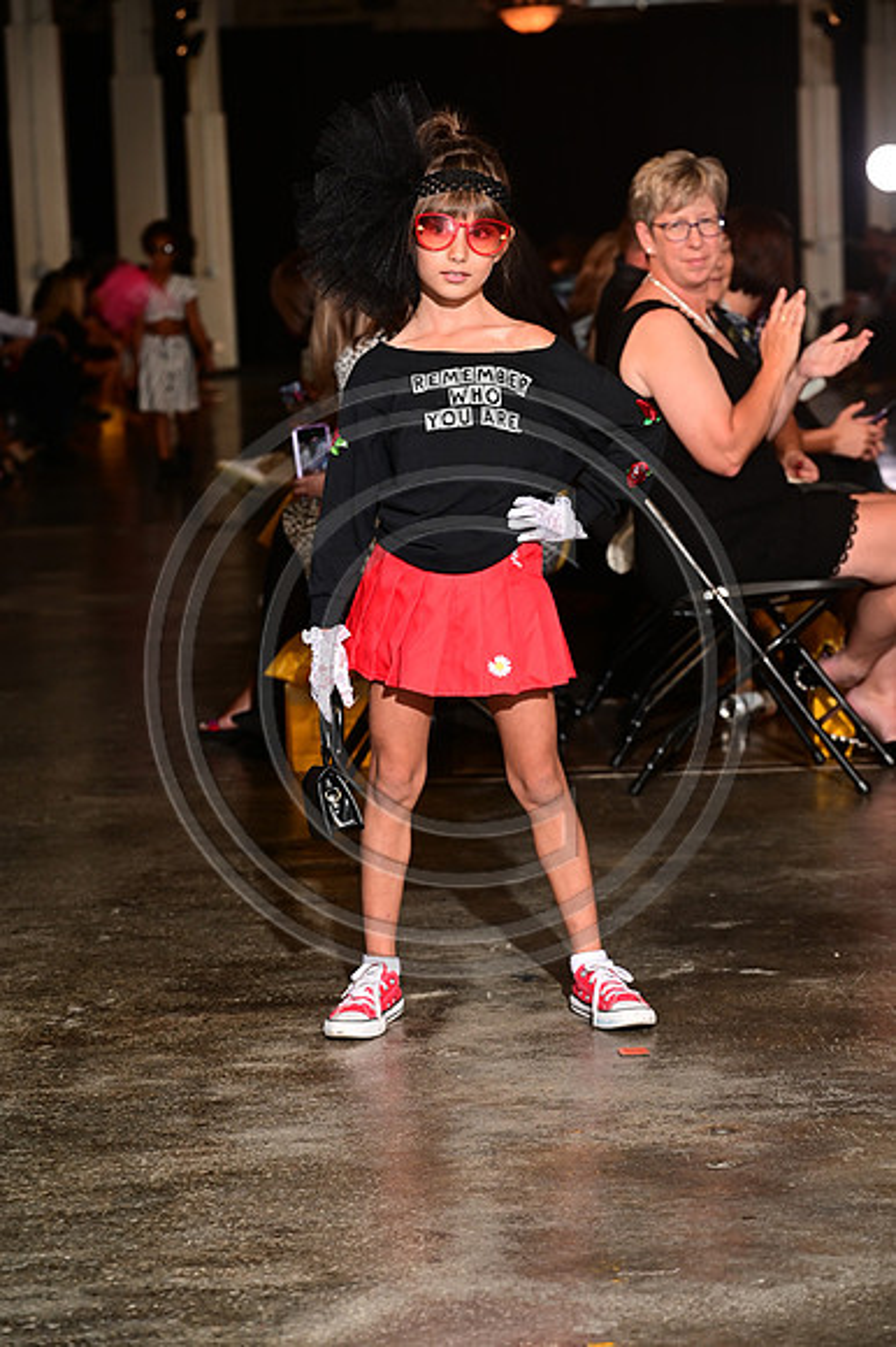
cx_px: 448
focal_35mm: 102
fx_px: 3812
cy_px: 674
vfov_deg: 20.0
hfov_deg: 13.4
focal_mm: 102
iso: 1000
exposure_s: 1/125
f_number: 6.3
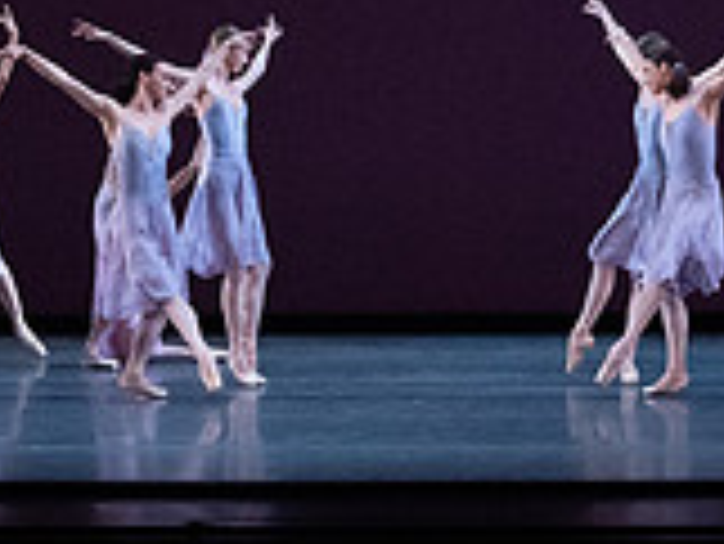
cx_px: 531
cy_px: -47
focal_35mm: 242
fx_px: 5065
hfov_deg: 8.2
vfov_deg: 6.1
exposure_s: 1/400
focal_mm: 70
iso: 12800
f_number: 9
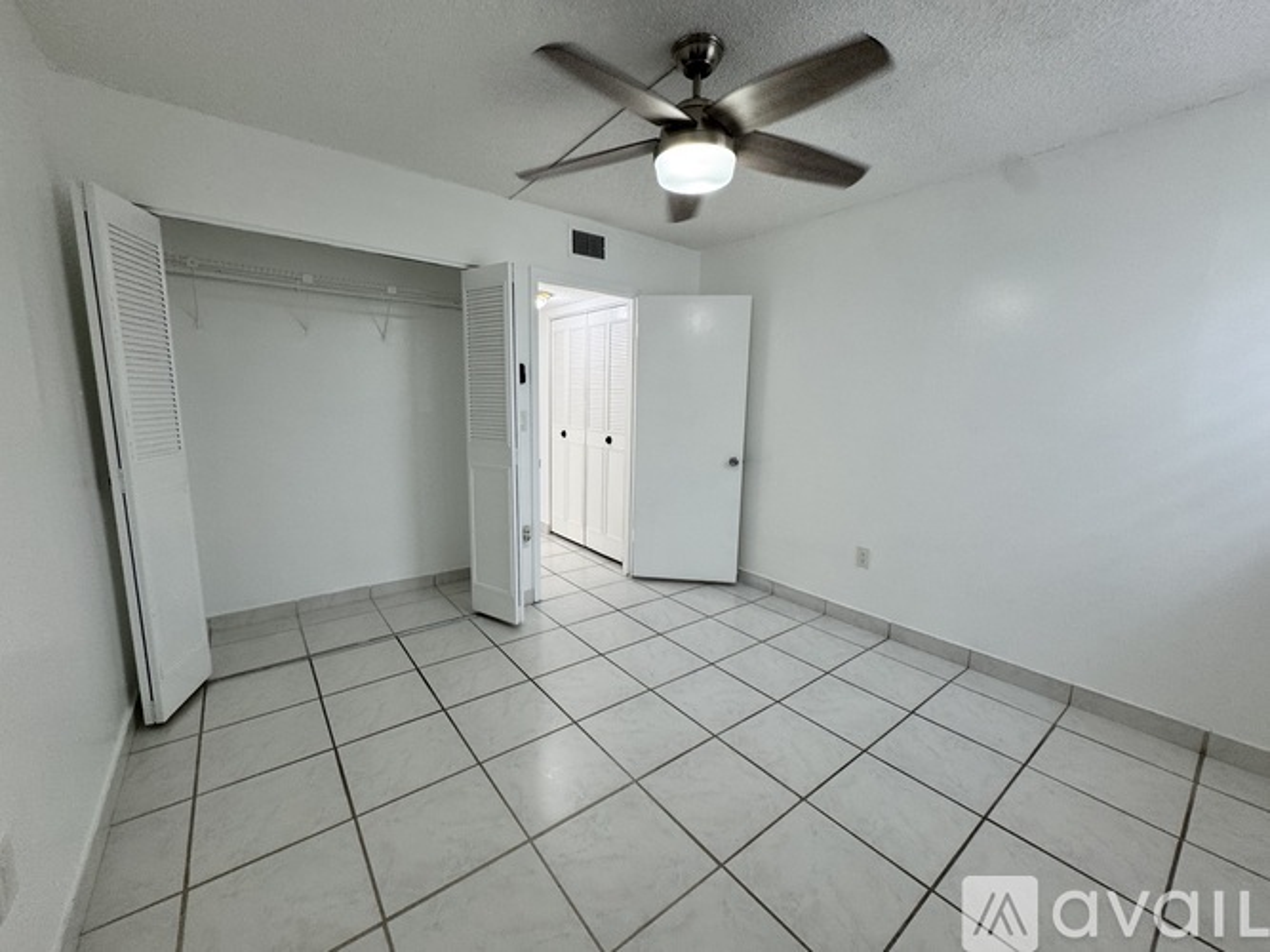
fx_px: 514
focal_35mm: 14
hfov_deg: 102.1
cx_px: 635
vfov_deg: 85.7
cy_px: 476
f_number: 2.2
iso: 160
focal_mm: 2.22
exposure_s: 1/120
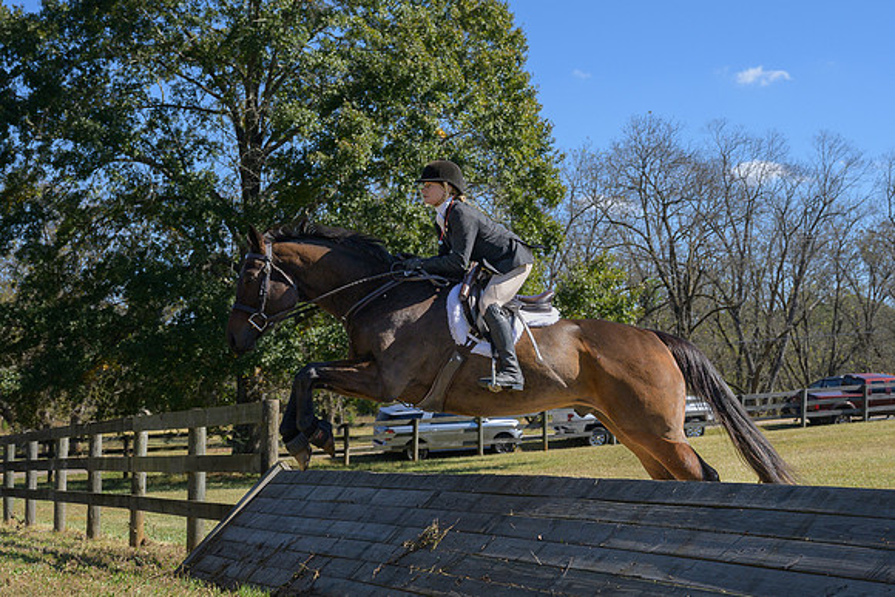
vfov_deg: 21.3
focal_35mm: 64
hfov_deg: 31.4
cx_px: 526
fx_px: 1588
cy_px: 336
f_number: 5.6
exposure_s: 1/800
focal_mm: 44
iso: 200
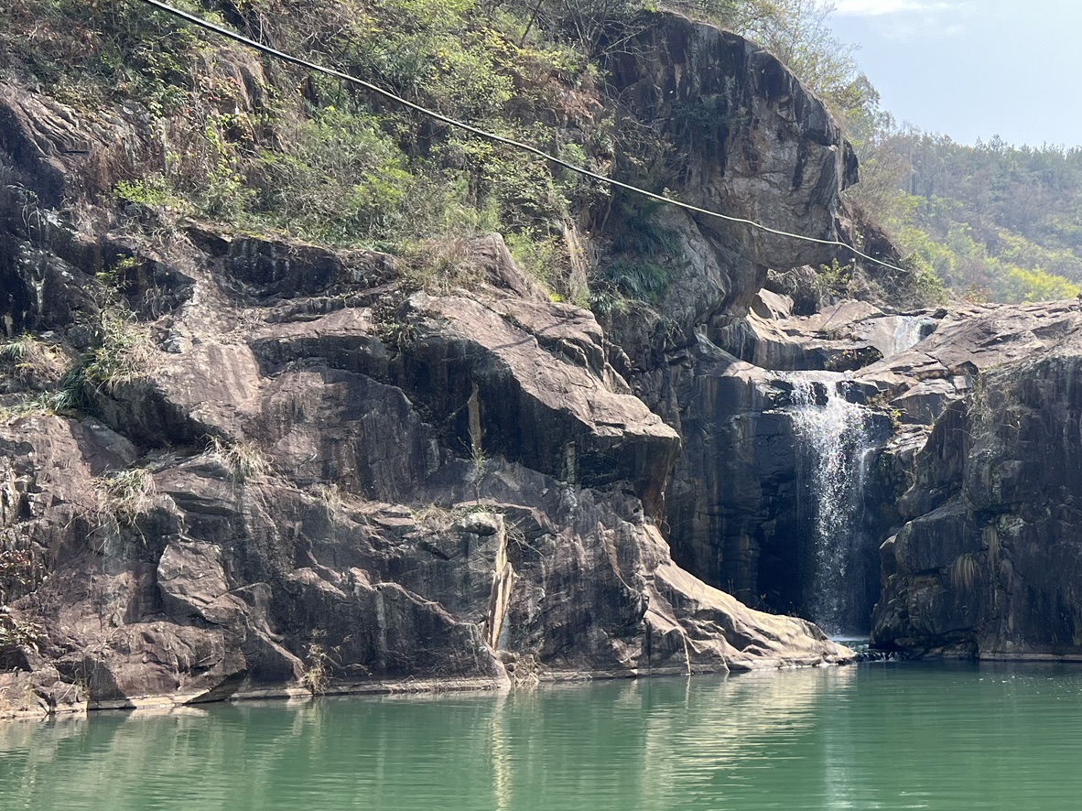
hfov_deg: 41.3
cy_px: 480
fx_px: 1375
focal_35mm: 44
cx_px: 849
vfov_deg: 32.8
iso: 50
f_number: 1.5
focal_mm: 5.7
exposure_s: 1/1135
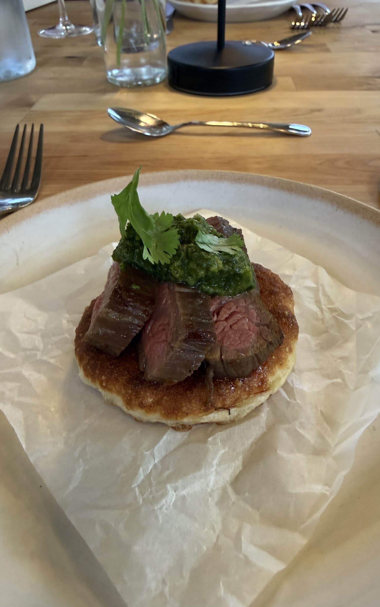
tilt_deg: -39.4
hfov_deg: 47.6
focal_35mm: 26
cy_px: 297
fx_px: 431
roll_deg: +1.7
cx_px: 187
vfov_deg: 70.4
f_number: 2.2
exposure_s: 1/60
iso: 320
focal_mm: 2.22
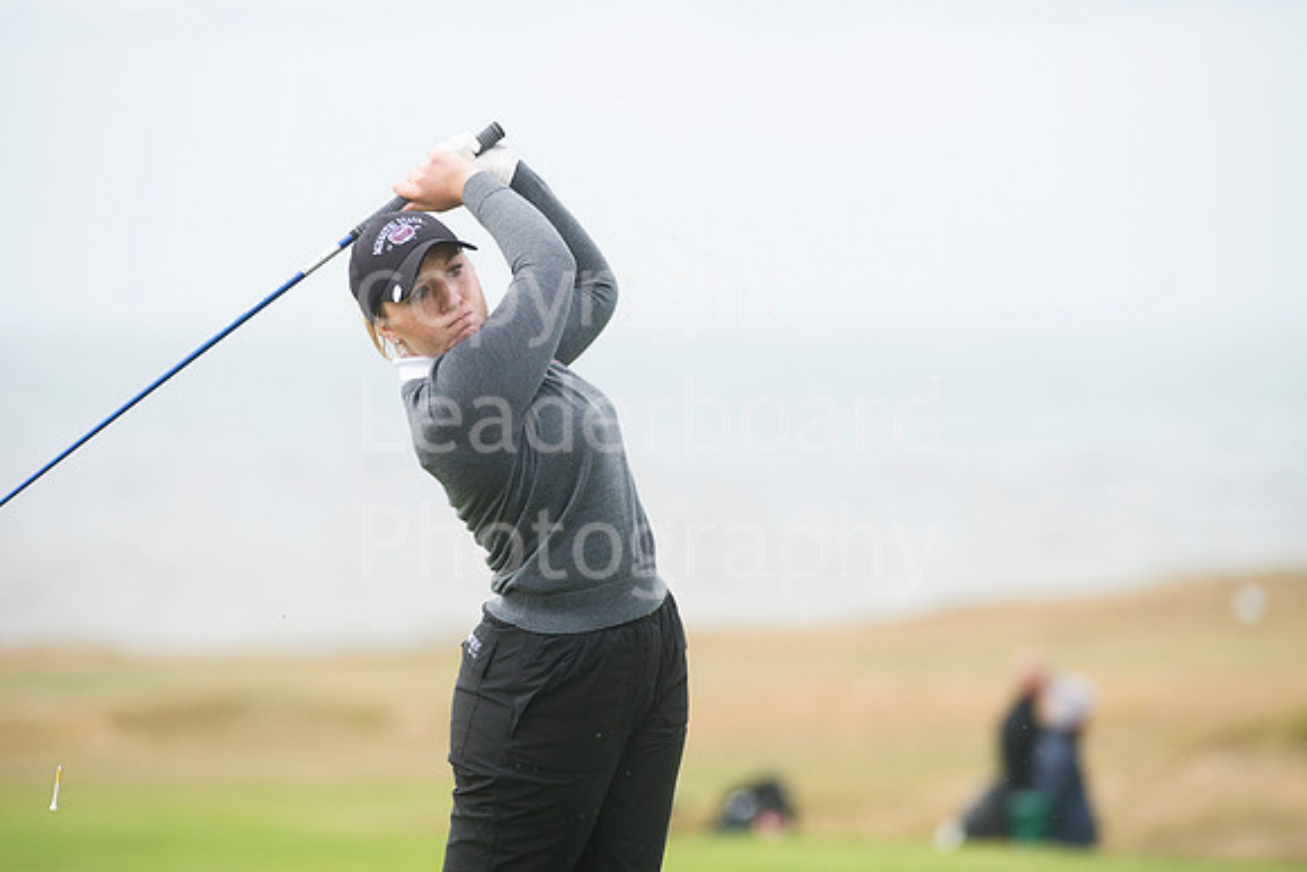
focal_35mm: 300
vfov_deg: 4.6
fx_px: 10894
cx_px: 654
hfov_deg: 6.9
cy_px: 436
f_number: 6.3
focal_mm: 300
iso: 800
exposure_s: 1/2000
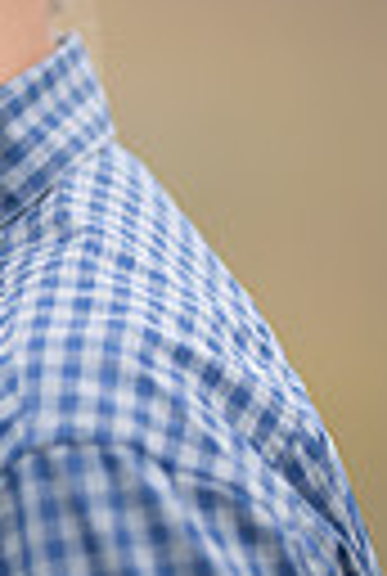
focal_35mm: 298
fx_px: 4779
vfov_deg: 6.9
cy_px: 248
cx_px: -207
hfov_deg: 4.6
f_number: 1.3
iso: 500
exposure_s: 1/400
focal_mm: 85
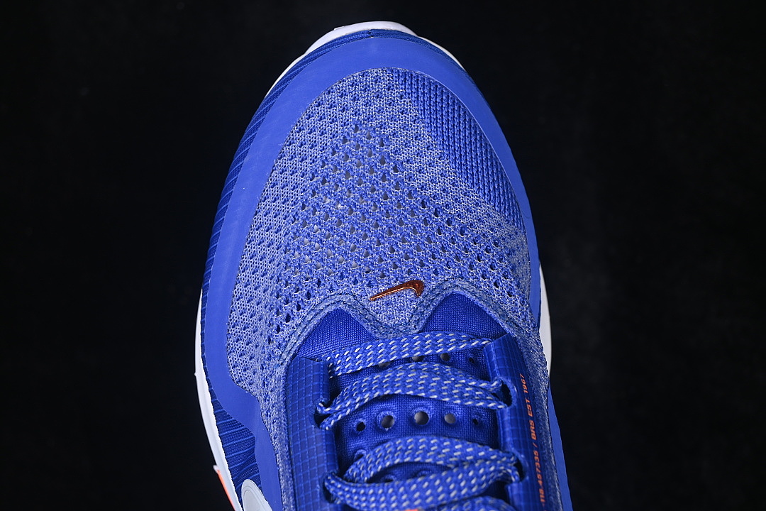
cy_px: 256
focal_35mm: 75
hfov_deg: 27.0
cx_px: 383
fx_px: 1596
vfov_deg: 18.2
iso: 160
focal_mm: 50
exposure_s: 1/60
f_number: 7.1
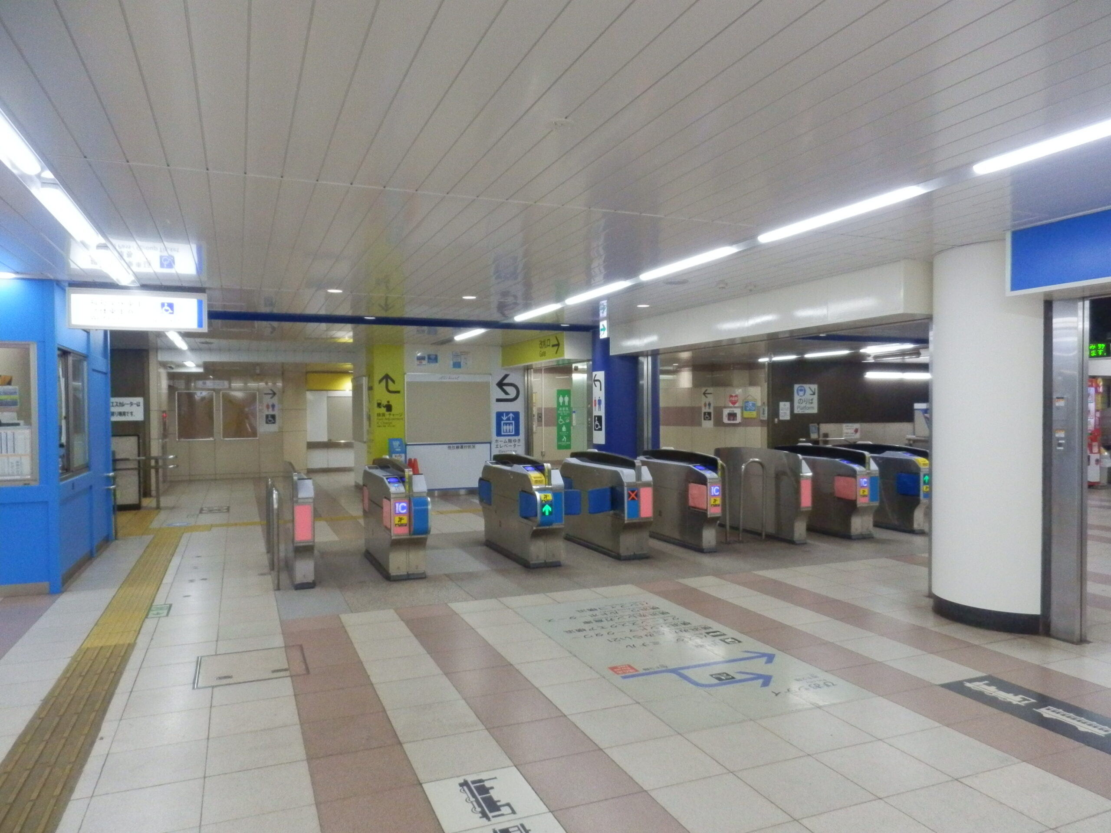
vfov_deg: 56.8
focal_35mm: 24
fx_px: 770
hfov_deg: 71.6
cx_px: 556
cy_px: 416
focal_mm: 4.2
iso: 800
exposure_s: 1/200
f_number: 3
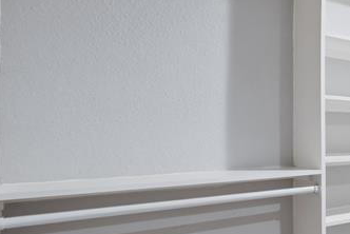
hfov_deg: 28.9
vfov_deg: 35.7
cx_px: 534
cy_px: 154
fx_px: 360
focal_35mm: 37
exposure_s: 1/1.67
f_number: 9
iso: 100
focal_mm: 12
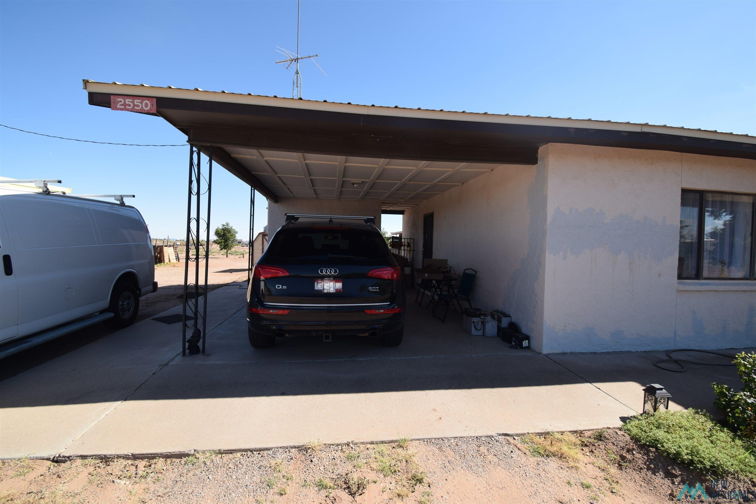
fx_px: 315
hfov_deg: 100.4
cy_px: 252
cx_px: 378
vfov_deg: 77.3
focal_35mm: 15
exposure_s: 1/200
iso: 100
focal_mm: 10
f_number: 7.1
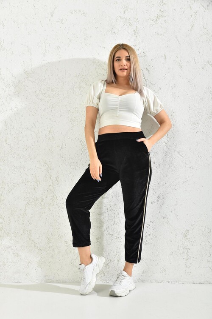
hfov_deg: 28.1
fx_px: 424
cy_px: 160
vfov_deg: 41.1
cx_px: 106
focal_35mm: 48
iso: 100
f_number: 7.1
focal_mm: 48
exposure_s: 1/160
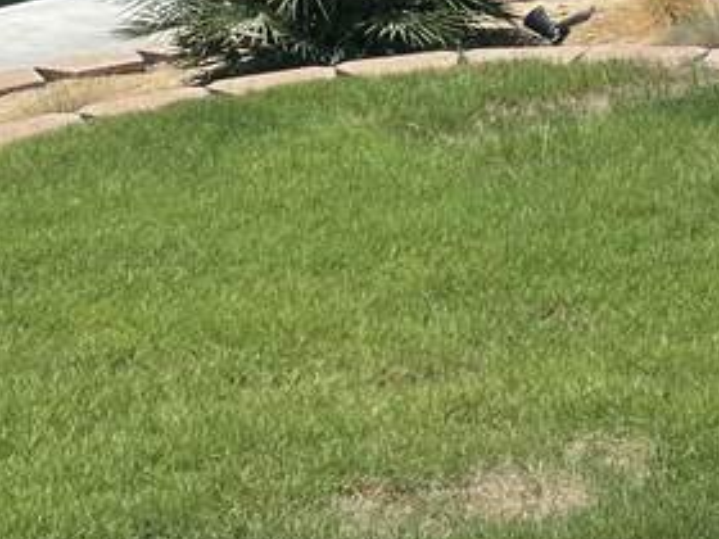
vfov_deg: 12.0
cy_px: -203
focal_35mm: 119
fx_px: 2472
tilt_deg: -7.4
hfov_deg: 15.9
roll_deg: +0.8
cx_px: 855
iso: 32
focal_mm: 4.2
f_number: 1.6
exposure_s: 1/2564
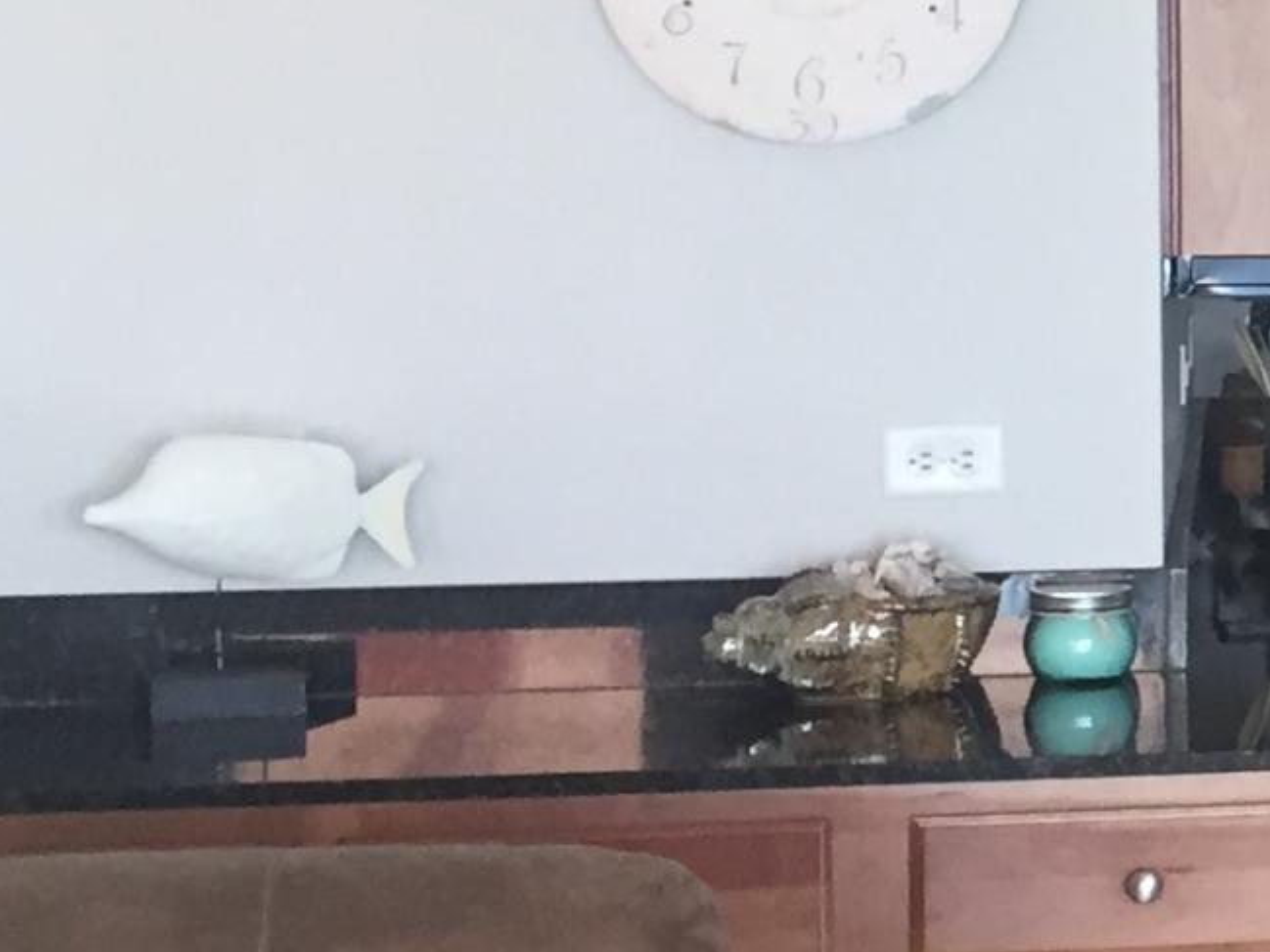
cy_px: 305
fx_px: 4917
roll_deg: -1.1
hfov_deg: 12.8
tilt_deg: -2.7
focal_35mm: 134
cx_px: 2552
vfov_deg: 11.1
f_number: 2.2
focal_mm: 4.15
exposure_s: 1/30
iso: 80
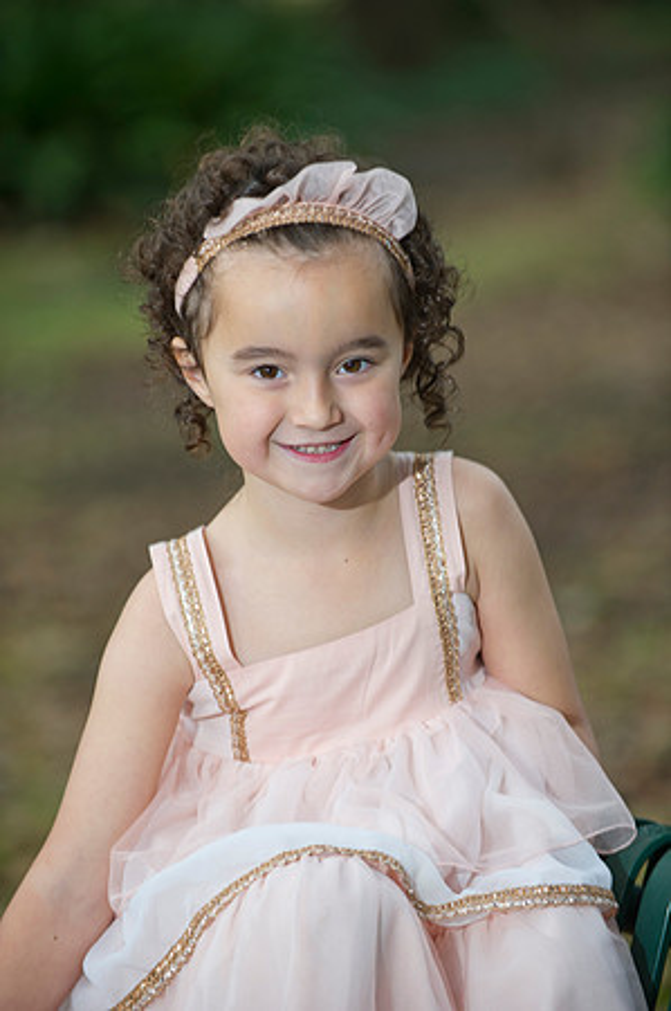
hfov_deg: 7.8
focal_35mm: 175
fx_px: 4904
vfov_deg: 11.8
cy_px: 506
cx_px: 336
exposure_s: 1/250
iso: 400
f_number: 3.2
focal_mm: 175
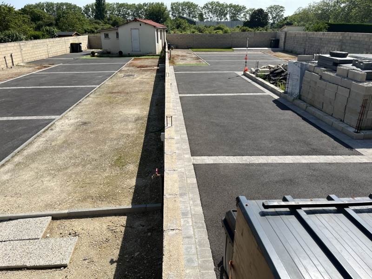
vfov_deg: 53.1
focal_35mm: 26
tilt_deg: -21.9
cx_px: 186
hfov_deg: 67.3
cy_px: 140
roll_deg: +0.4
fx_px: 279
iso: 50
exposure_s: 1/3745
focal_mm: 5.1
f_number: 1.6
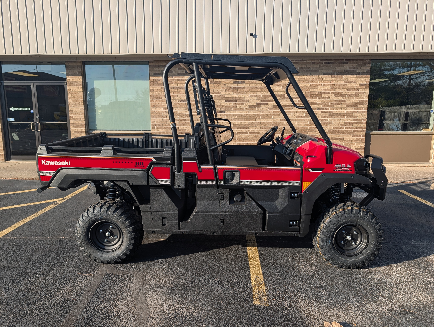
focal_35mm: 24
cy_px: 164
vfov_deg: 56.9
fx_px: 301
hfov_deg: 71.5
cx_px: 217
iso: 24
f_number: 1.68
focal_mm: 6.9
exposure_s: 1/711
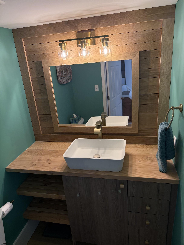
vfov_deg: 71.6
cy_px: 122
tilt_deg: -18.7
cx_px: 92
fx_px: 170
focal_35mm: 24
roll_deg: +5.5
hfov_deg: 56.8
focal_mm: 6.76
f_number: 1.78
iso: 200
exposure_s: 1/121
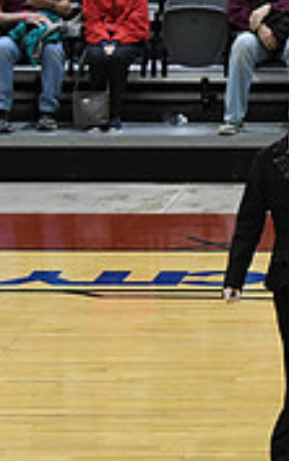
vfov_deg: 6.0
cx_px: 732
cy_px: 176
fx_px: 4400
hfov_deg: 3.7
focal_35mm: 350
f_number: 4
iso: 2500
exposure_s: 1/250
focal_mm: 70
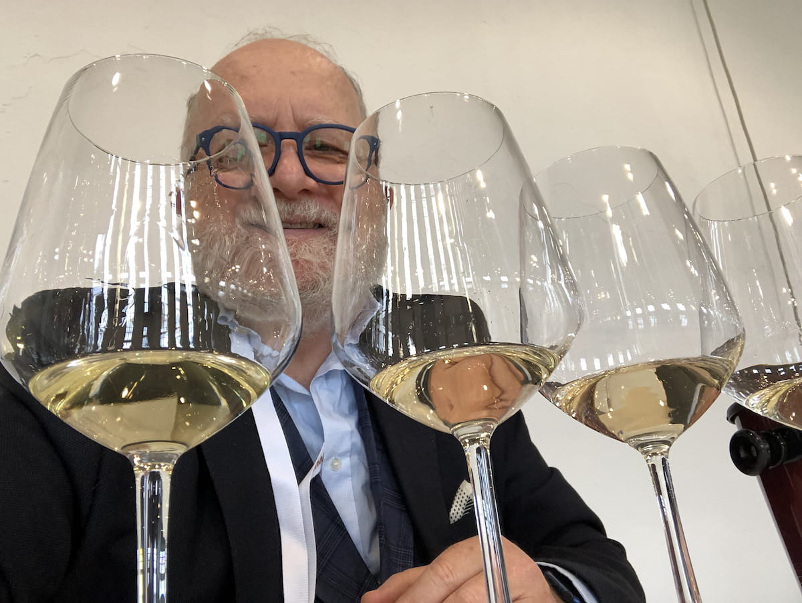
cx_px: 401
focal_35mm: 32
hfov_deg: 56.8
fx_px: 742
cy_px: 302
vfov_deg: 44.2
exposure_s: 1/100
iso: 125
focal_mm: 2.87
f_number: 2.2
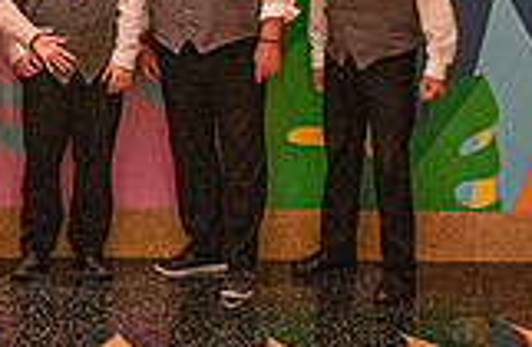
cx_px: -9
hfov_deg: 12.9
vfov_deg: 8.4
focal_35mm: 158
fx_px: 2319
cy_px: -135
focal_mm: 40
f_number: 4
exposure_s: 1/200
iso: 4000
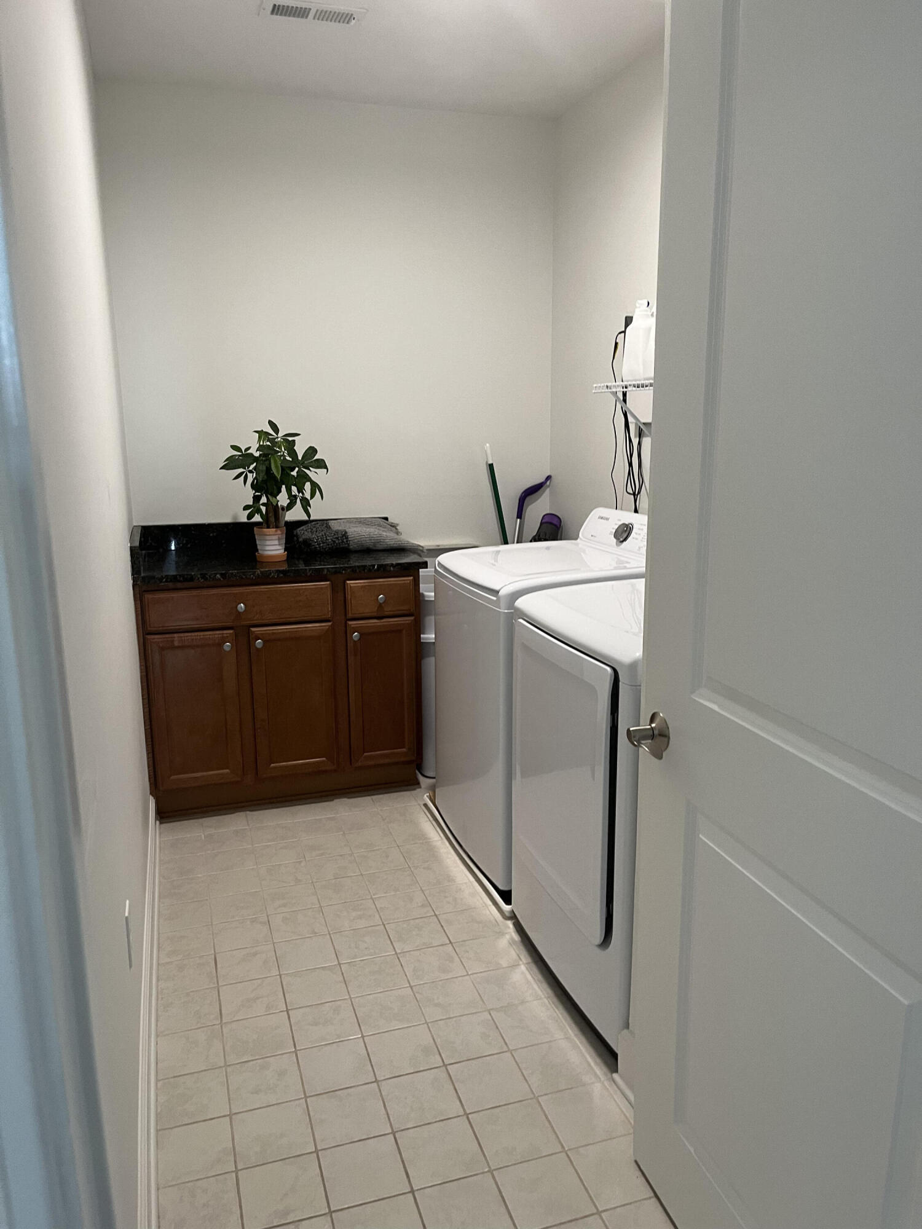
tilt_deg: -9.9
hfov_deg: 53.1
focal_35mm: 26
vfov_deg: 67.3
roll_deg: +1.7
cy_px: 614
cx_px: 461
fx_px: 923
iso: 160
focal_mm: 5.1
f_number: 1.6
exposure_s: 1/60
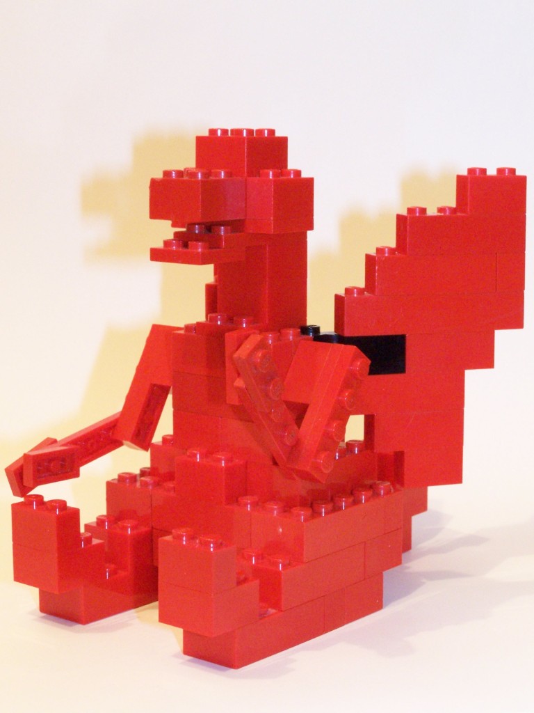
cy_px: 356
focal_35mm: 69
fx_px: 1419
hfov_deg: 21.3
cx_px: 267
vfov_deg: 28.2
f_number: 6.3
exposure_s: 1/4
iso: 400
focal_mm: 11.5
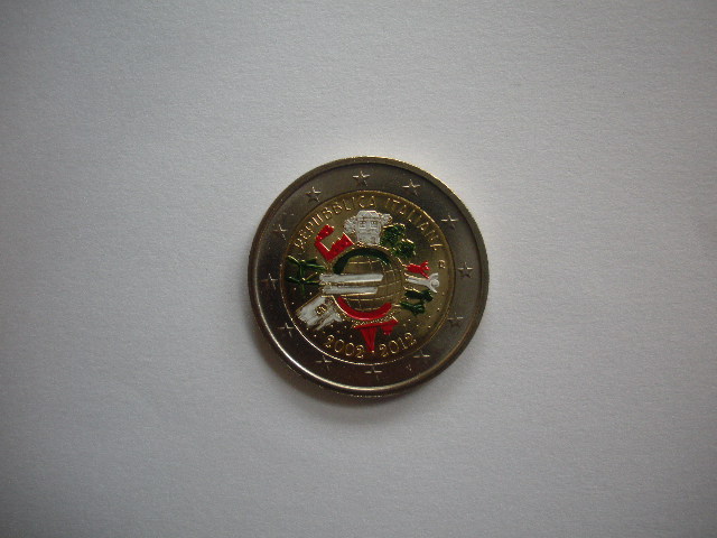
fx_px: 725
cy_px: 269
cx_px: 358
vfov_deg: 40.7
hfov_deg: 52.6
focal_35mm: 35
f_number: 3.5
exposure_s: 1/58.7
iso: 179
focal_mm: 6.3
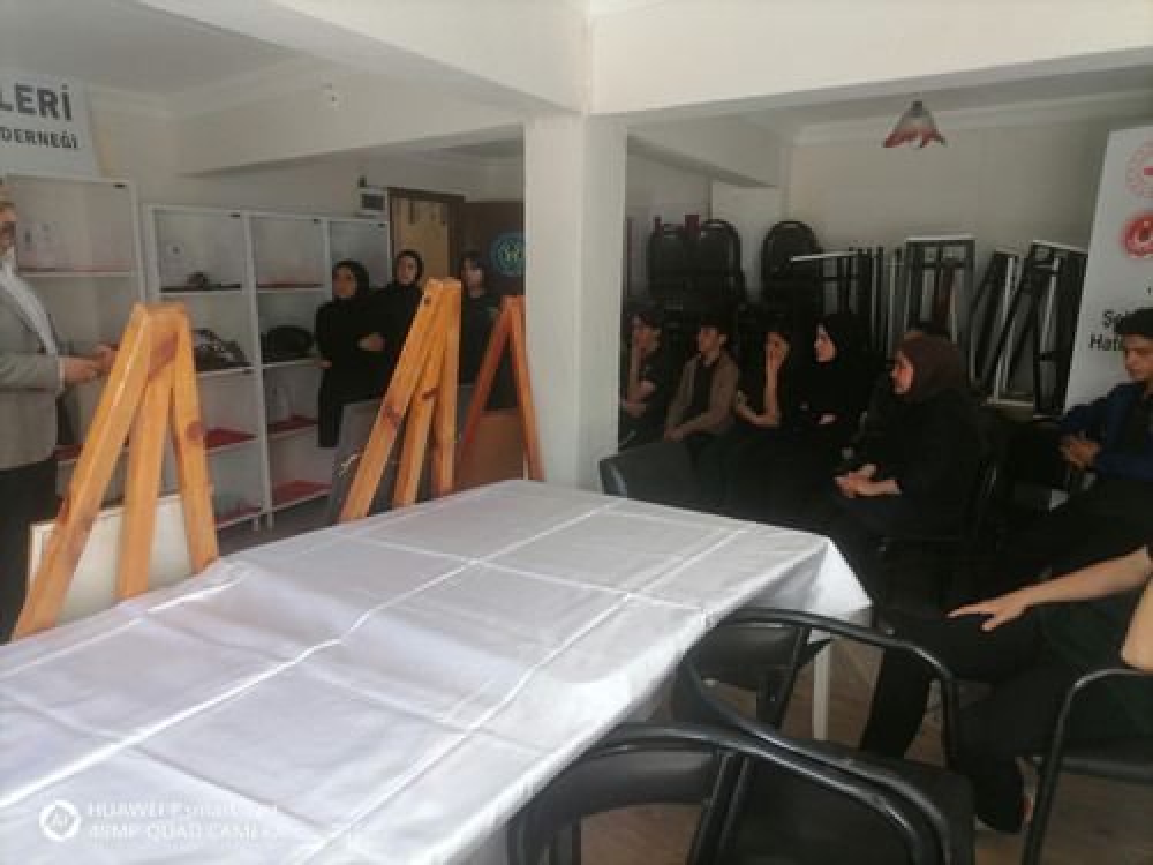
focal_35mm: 26
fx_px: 866
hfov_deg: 67.3
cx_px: 576
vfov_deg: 53.1
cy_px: 432
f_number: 1.8
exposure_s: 1/100
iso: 80
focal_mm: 5.4
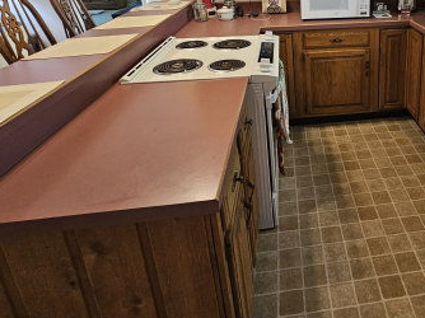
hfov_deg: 62.8
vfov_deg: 49.3
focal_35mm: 26
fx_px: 319
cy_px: 55
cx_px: 326
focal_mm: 2.2
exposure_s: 1/60
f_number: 2.2
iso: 400
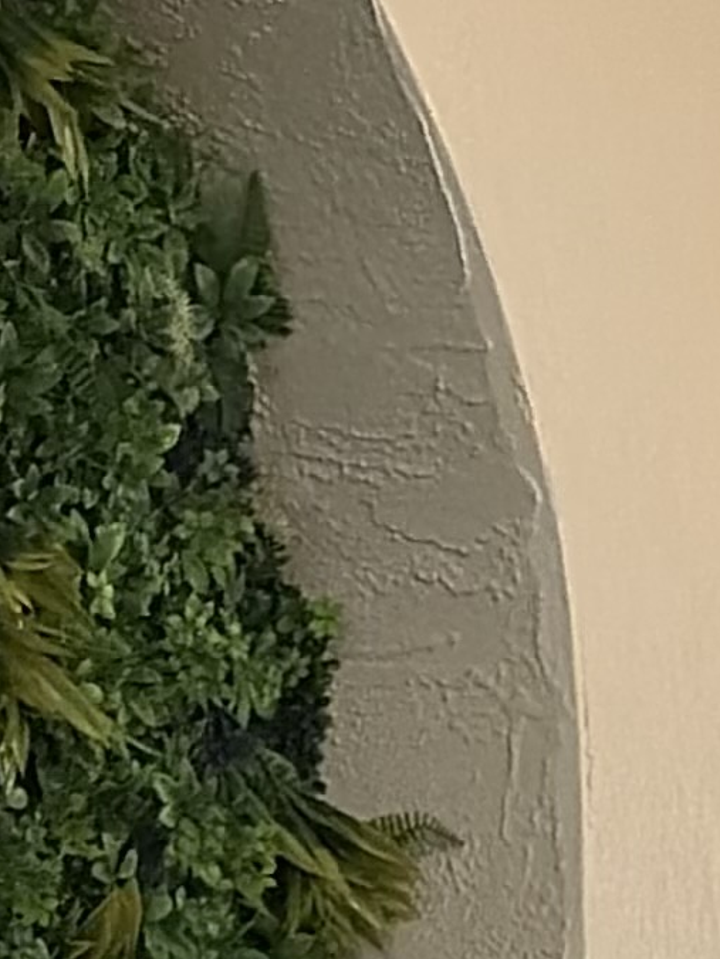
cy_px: 2338
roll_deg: +0.8
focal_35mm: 155
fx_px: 4299
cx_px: 1236
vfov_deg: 10.8
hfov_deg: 9.2
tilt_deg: -3.3
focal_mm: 5.96
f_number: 1.6
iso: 400
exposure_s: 1/60
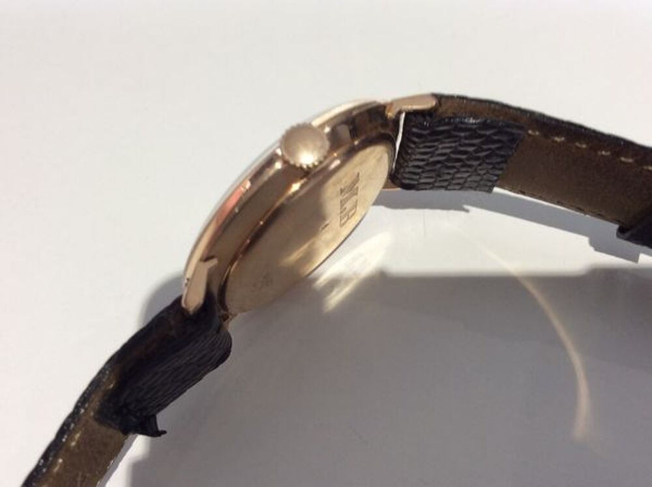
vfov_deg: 44.1
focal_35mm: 32
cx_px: 326
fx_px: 602
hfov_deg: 56.9
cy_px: 244
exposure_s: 1/25
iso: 40
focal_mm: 3.3
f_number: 2.4
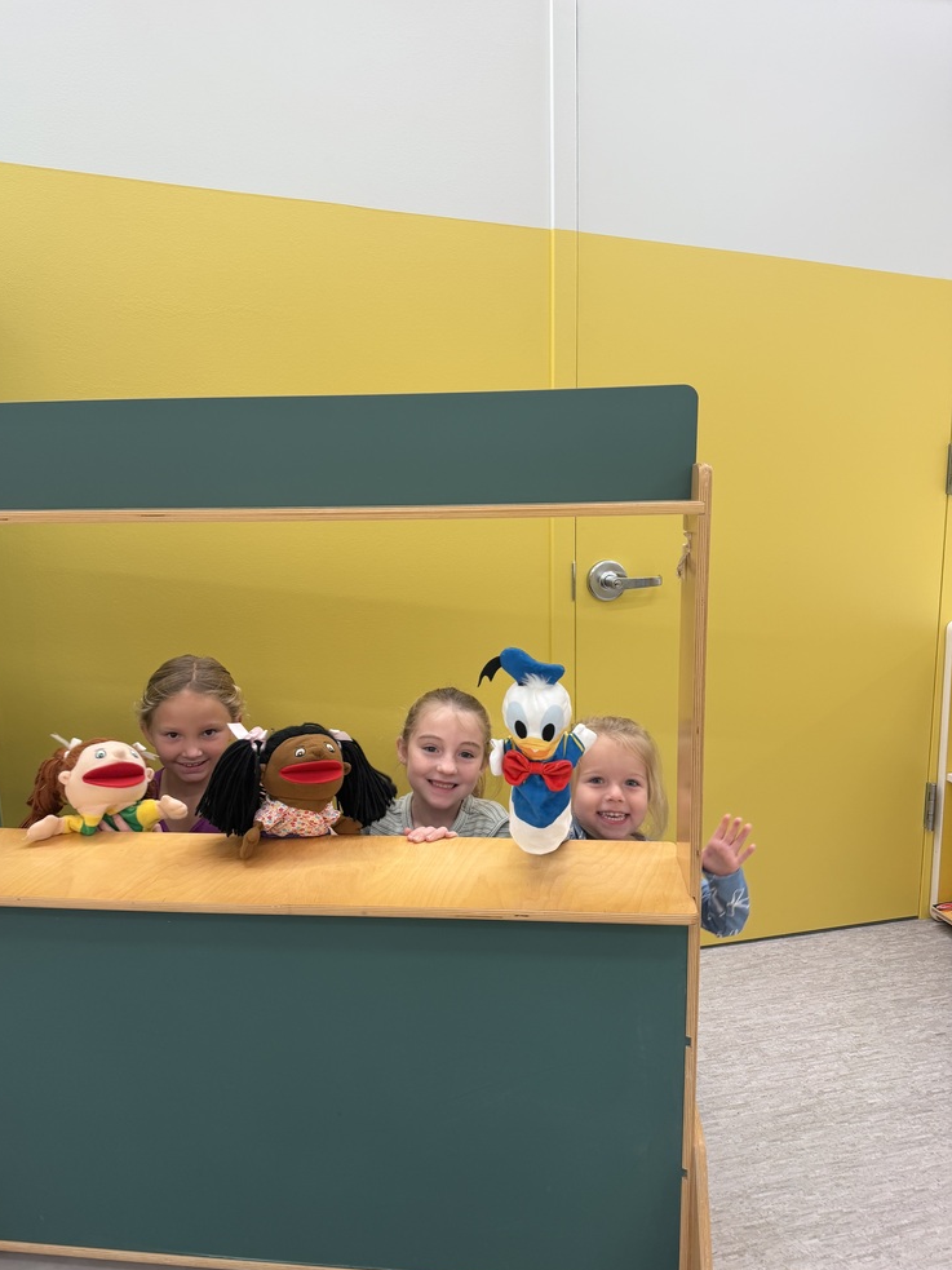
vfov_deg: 69.4
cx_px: 457
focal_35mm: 25
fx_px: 917
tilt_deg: -9.8
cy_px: 618
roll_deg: +1.2
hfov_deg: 54.9
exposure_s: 1/118
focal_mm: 6.76
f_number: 1.78
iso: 125
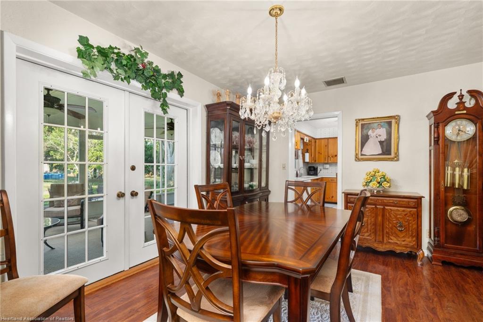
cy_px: 161
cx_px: 242
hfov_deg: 100.4
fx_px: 201
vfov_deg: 77.3
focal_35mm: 15
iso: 400
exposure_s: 1/60
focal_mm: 15
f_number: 11
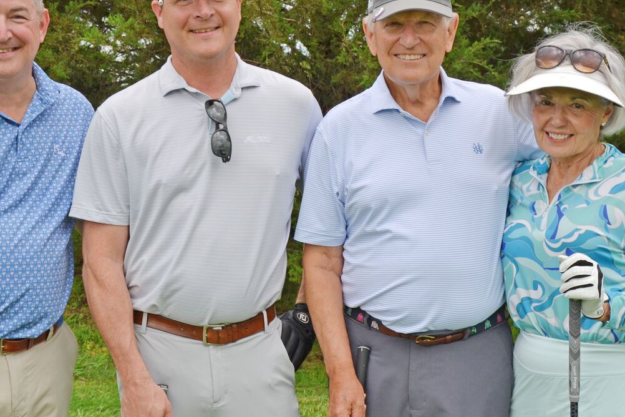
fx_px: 1455
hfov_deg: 24.2
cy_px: 170
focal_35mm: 84
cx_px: 265
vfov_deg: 16.3
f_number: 8
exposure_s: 1/200
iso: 100
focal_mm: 35
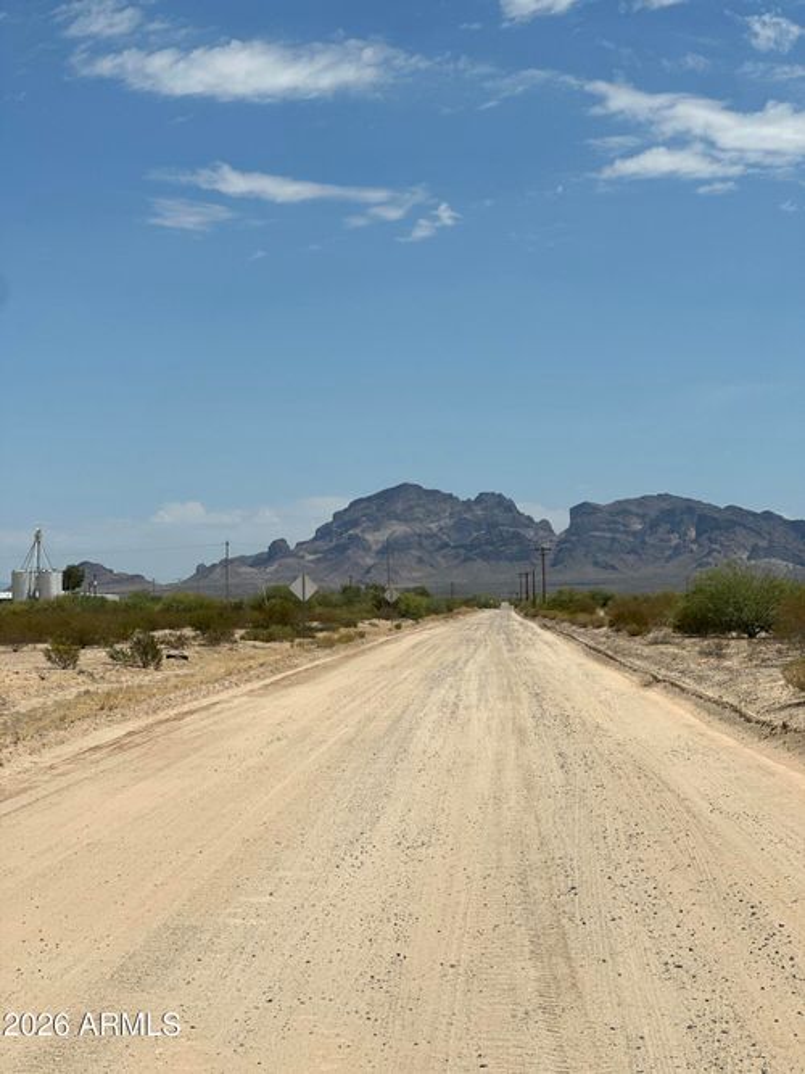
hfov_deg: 19.1
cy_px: 537
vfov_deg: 25.3
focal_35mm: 77
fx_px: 2388
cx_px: 402
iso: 32
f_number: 2.8
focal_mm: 9
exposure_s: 1/1876
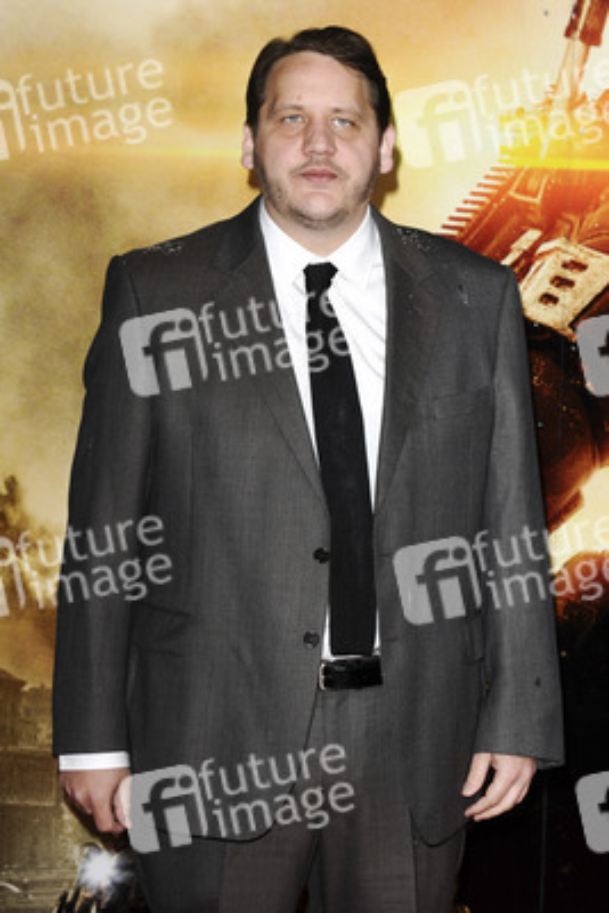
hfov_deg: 11.4
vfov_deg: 17.1
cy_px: 456
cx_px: 304
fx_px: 3042
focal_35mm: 120
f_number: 4.5
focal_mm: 80
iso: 320
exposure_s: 1/200
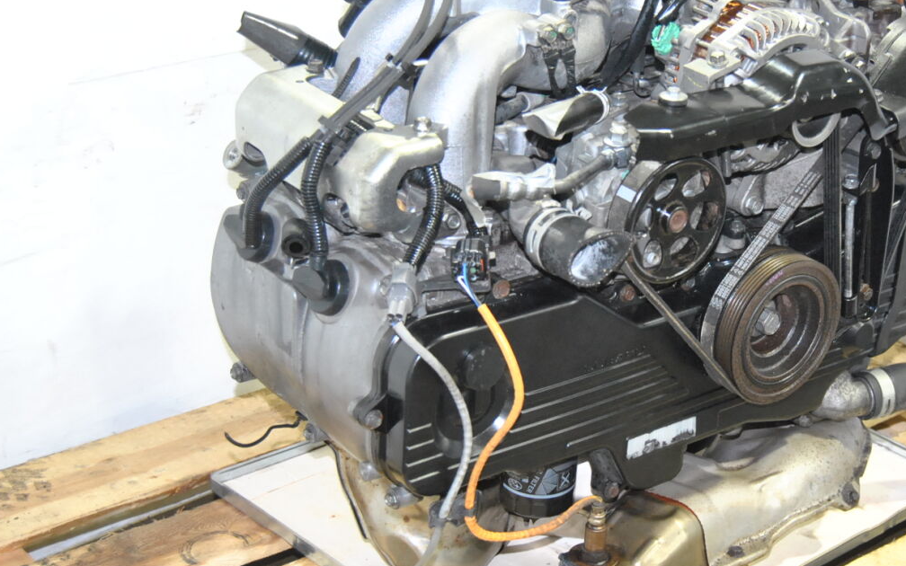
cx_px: 636
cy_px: 256
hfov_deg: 29.9
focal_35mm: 68
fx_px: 1679
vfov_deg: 19.1
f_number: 5
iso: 800
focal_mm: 28
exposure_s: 1/60
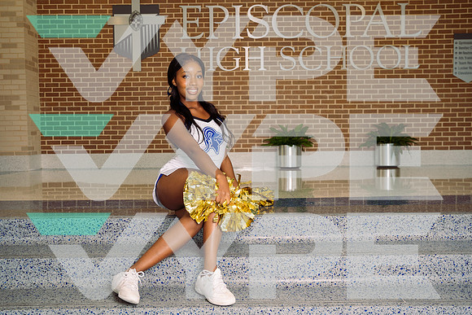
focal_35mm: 36
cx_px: 236
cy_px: 158
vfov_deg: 36.9
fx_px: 472
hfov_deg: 53.1
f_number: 4.5
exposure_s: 1/250
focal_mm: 36
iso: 200
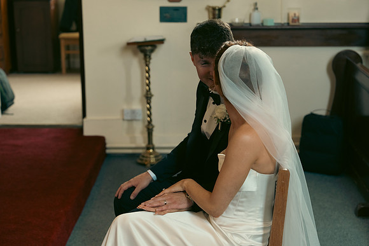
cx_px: 184
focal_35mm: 70
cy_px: 123
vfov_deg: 19.5
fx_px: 718
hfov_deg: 28.8
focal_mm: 70
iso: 2000
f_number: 3.5
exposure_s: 1/200
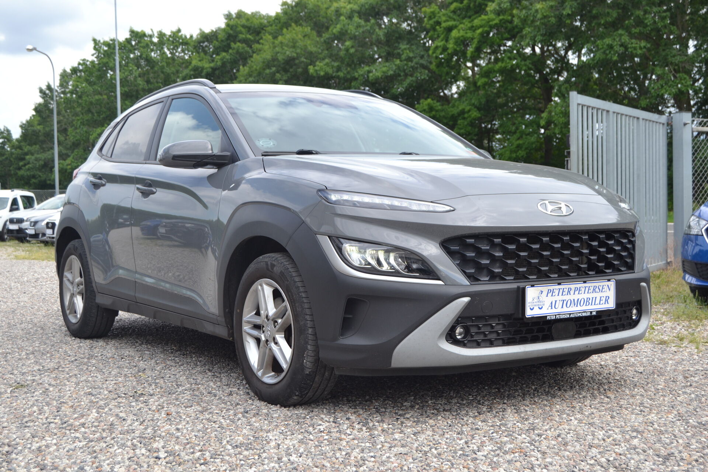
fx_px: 914
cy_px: 236
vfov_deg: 28.9
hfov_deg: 42.3
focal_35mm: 46
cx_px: 354
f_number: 6.3
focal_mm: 31
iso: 100
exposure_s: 1/160
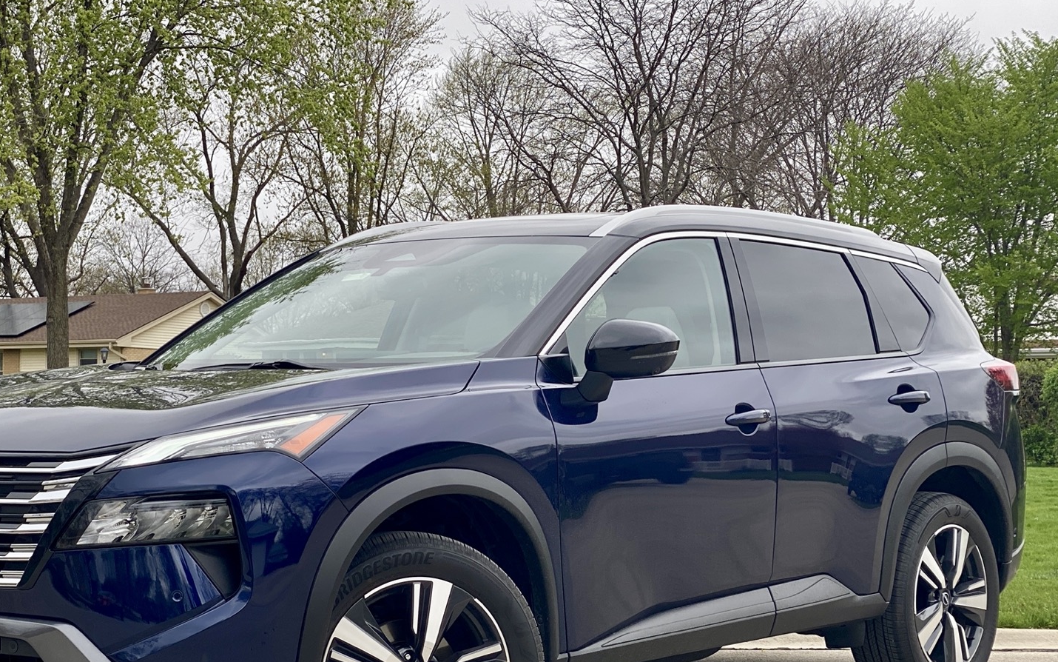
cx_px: 446
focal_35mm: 74
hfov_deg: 27.8
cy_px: 477
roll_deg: -0.5
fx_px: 2134
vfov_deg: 17.5
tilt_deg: -1.0
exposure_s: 1/184
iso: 20
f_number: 2
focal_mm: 6
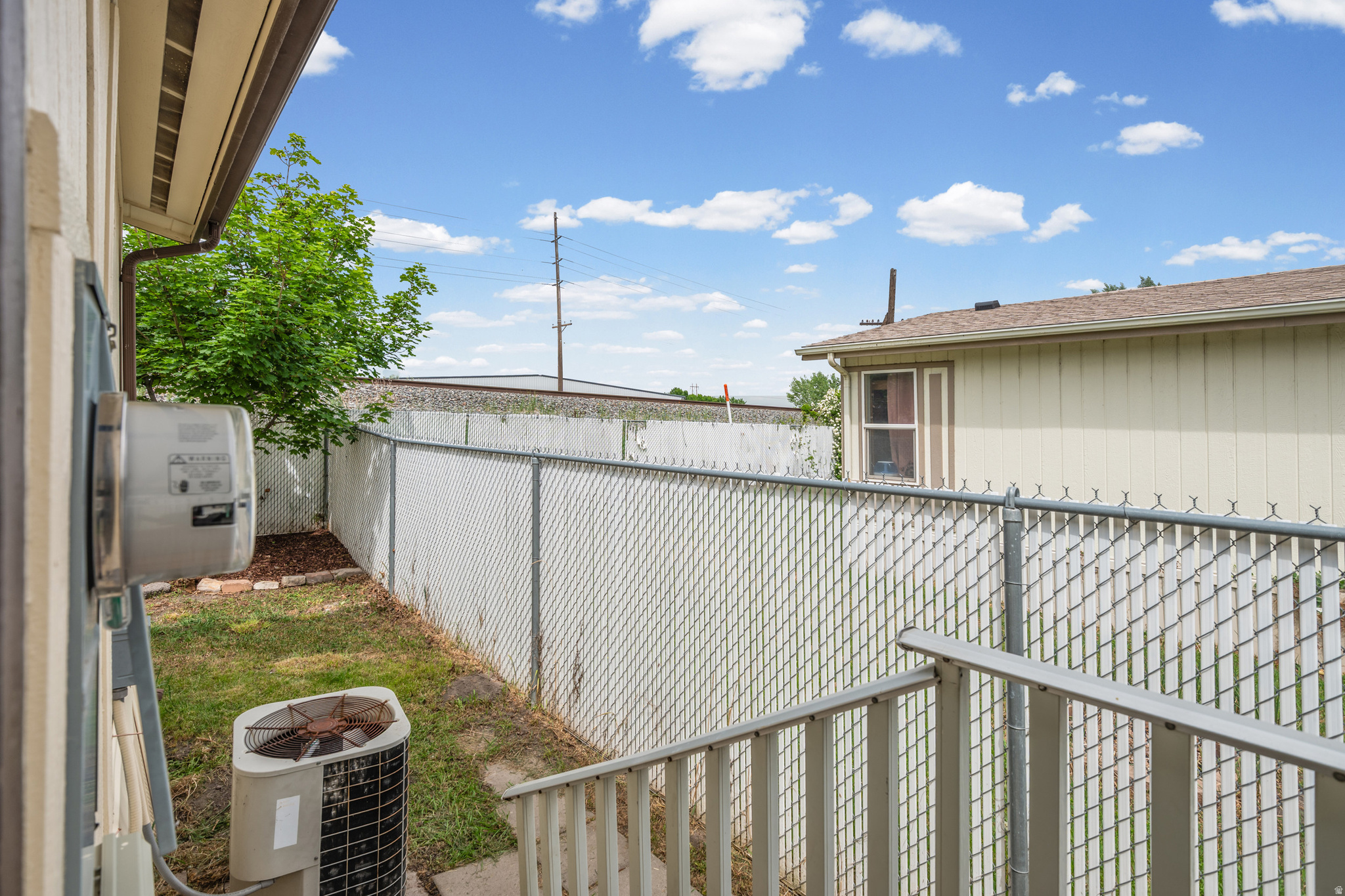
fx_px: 598
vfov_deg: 73.7
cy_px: 448
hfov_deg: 96.7
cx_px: 672
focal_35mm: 16
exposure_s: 1/160
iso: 250
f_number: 9
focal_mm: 16
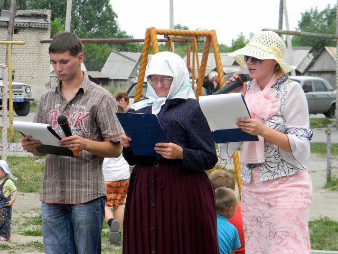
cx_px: 169
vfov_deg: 10.0
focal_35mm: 148
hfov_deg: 13.3
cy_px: 127
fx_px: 1445
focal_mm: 26.8
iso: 80
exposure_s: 1/81
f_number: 5
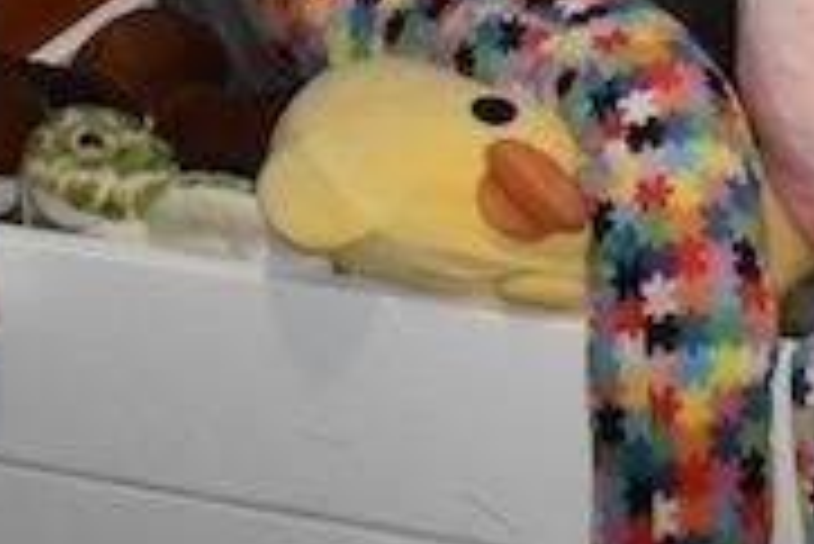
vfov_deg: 8.1
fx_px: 3462
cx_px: 868
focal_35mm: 153
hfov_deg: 13.2
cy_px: -901
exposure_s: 1/160
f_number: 3.5
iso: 3200
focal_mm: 18
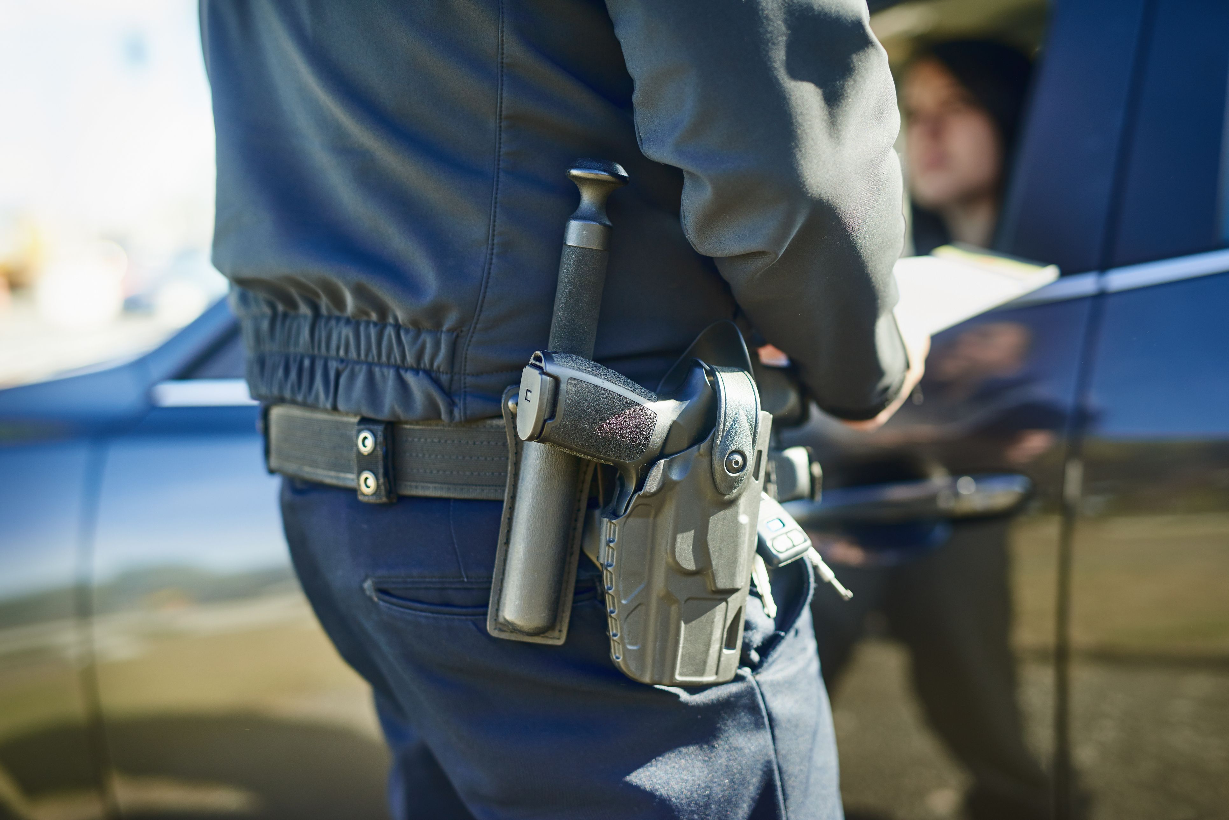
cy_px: 410
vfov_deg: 27.0
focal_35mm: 50
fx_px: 1707
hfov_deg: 39.6
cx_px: 614
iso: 200
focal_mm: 50
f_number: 1.8
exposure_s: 1/1250
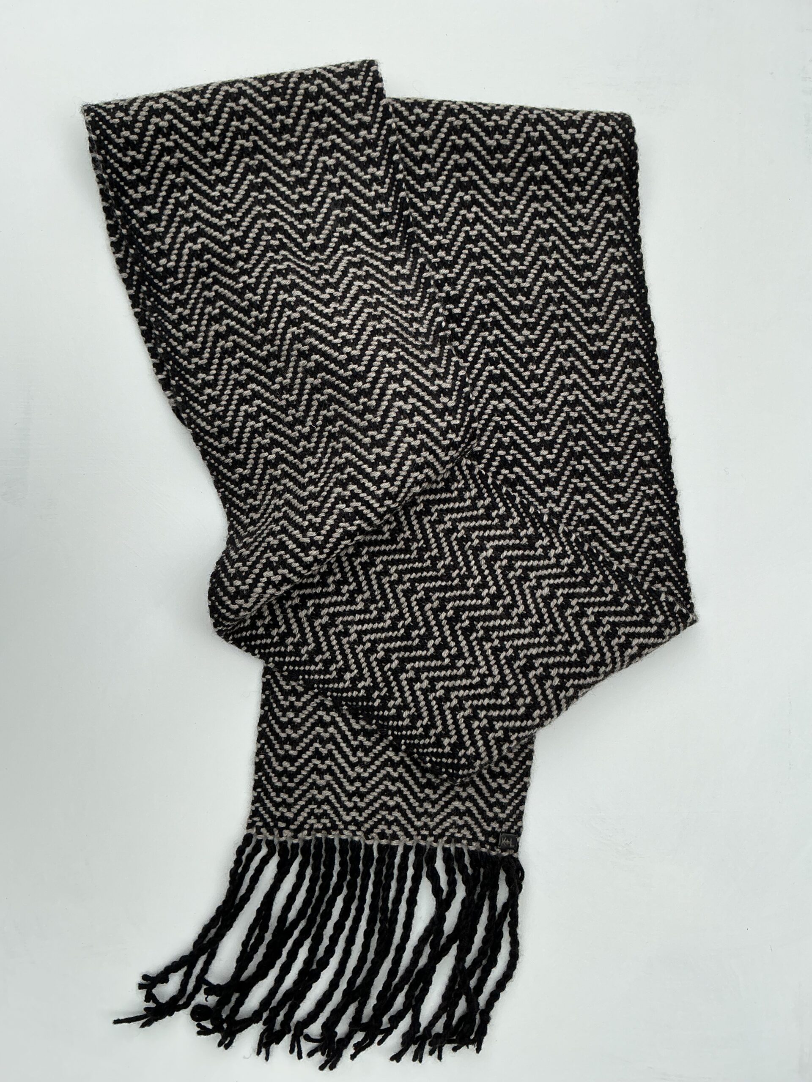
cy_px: 541
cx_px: 406
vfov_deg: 61.7
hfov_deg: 48.2
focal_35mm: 29
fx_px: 907
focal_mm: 3
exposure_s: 1/804
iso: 25
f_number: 1.8
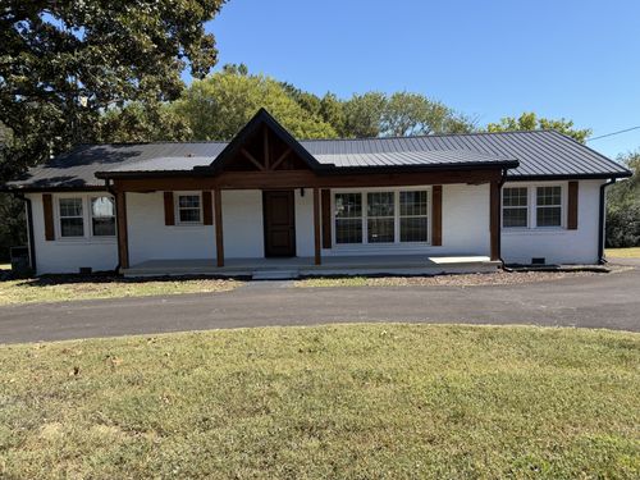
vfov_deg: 56.8
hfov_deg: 71.6
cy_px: 240
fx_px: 444
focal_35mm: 24
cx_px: 320
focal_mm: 6.76
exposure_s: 1/2907
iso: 80
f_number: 1.78
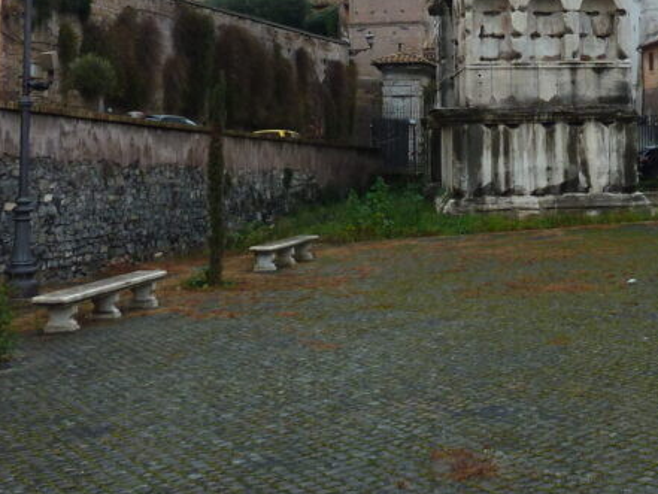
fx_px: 1103
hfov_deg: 32.2
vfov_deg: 24.4
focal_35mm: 58
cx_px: 537
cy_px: 31
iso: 80
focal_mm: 4.1
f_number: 3.3
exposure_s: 1/40
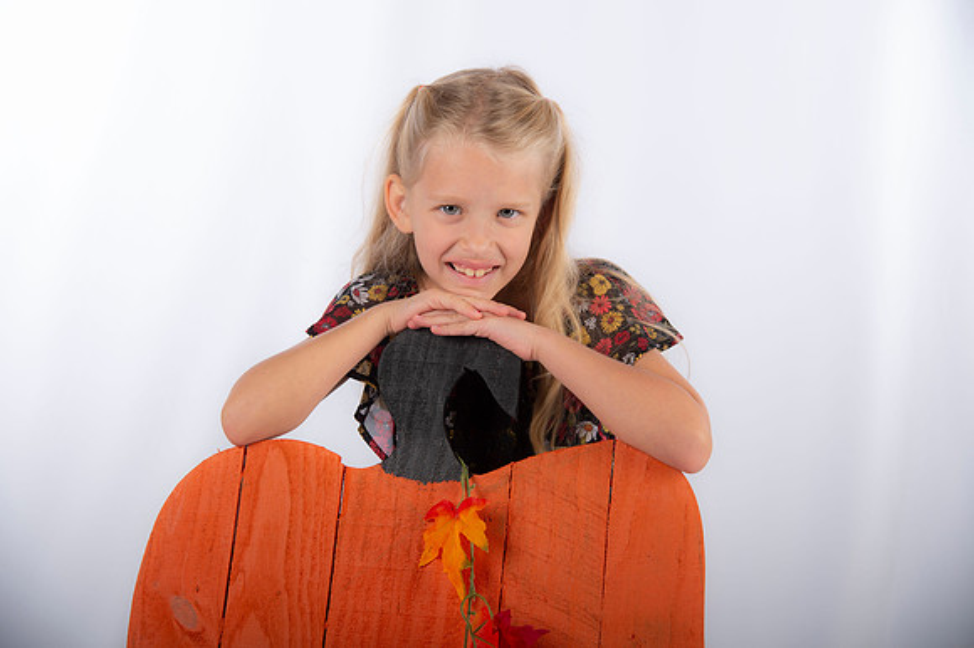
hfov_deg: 28.9
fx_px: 1893
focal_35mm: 70
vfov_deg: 19.4
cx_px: 487
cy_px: 324
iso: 100
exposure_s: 1/200
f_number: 5.6
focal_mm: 70
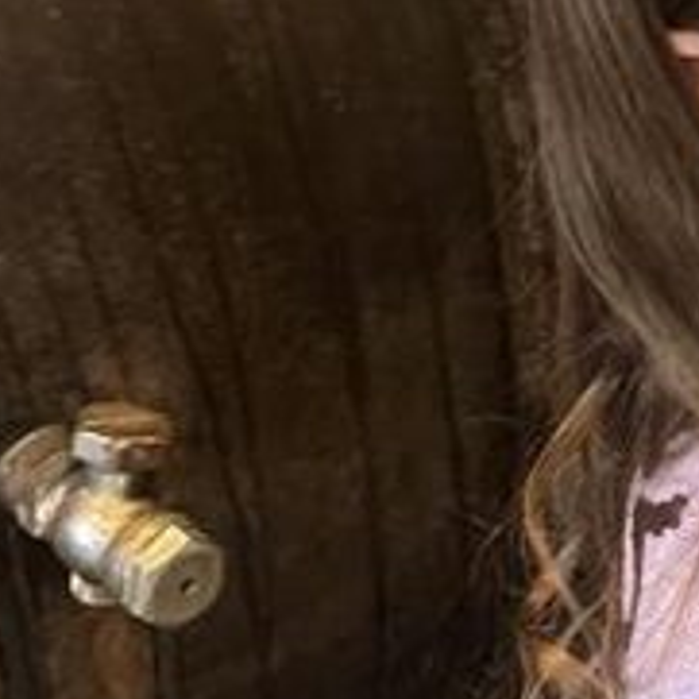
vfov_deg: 13.4
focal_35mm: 130
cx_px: 1174
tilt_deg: -33.1
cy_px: 205
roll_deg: +3.1
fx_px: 2970
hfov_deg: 12.5
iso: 160
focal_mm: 5.1
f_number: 1.6
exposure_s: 1/50
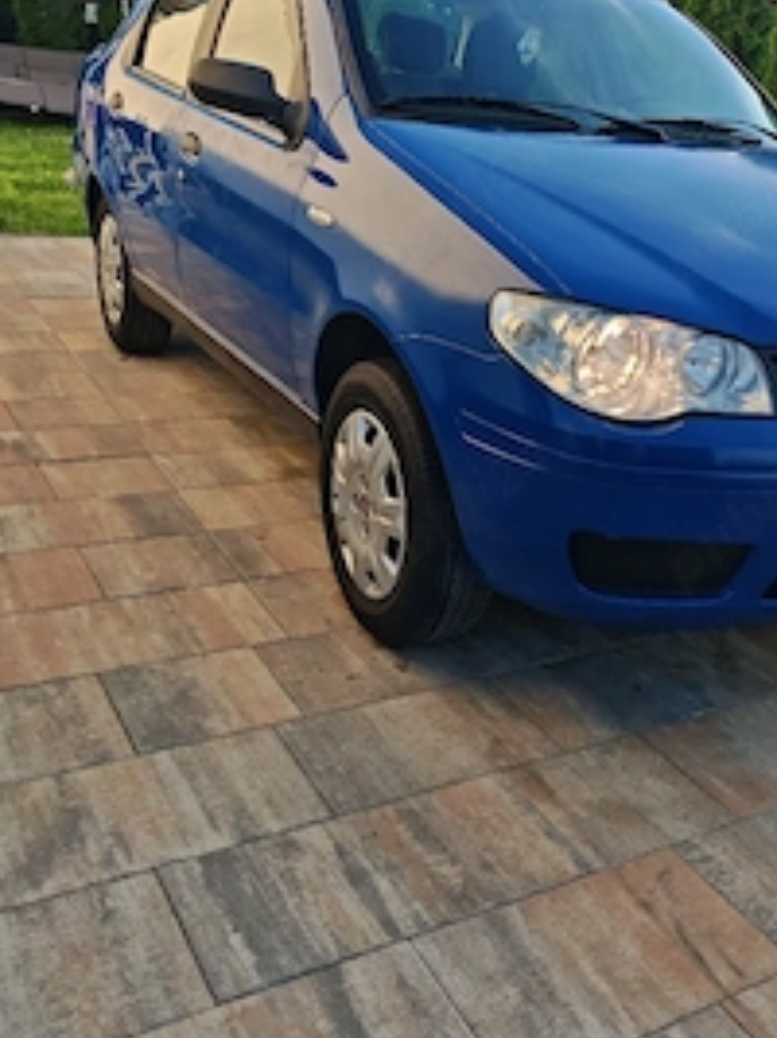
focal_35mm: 36
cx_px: 567
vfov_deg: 51.4
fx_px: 1078
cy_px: 536
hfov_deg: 38.8
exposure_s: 1/5000
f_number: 2
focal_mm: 6.83
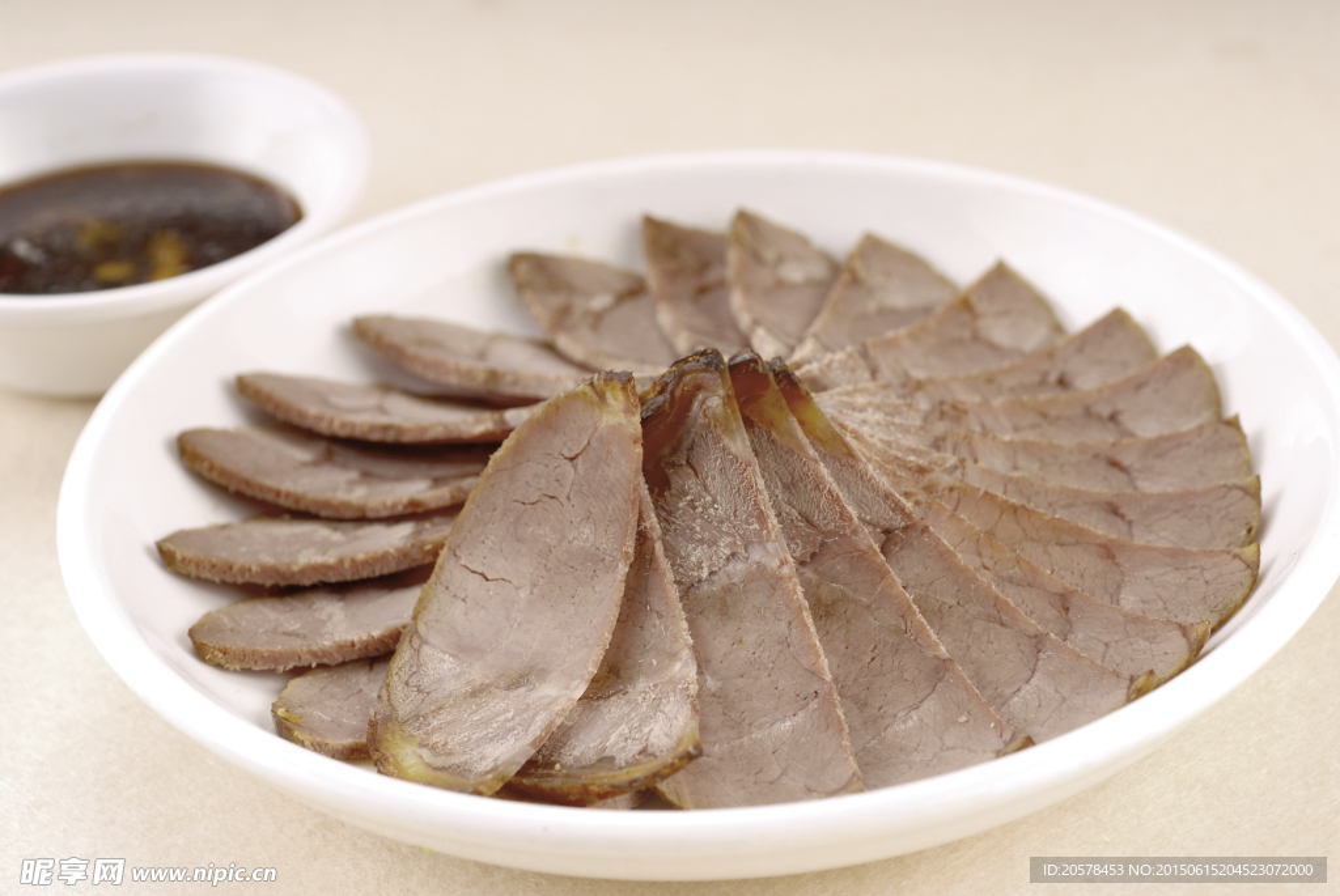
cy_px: 448
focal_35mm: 90
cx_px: 670
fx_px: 3353
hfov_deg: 22.6
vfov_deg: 15.2
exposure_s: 1/160
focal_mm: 60
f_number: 6.3
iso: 100
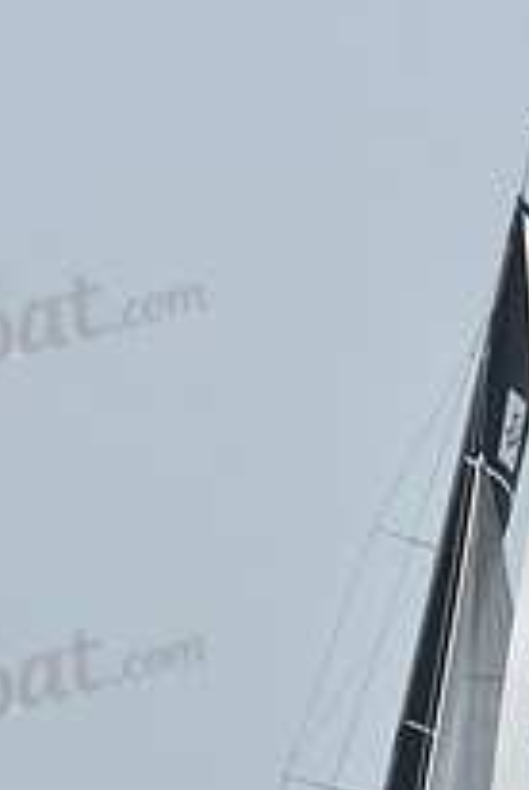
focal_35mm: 315
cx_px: 404
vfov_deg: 6.5
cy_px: 851
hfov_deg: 4.4
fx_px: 6919
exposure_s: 1/1250
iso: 250
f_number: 8
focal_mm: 112
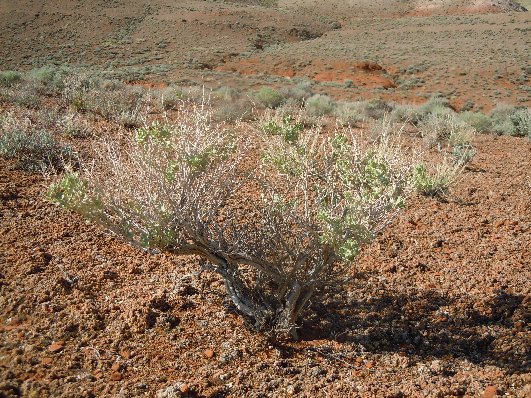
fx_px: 598
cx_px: 266
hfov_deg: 47.9
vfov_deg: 36.8
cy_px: 199
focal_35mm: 39
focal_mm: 7.1
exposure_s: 1/800
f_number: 3.7
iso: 100
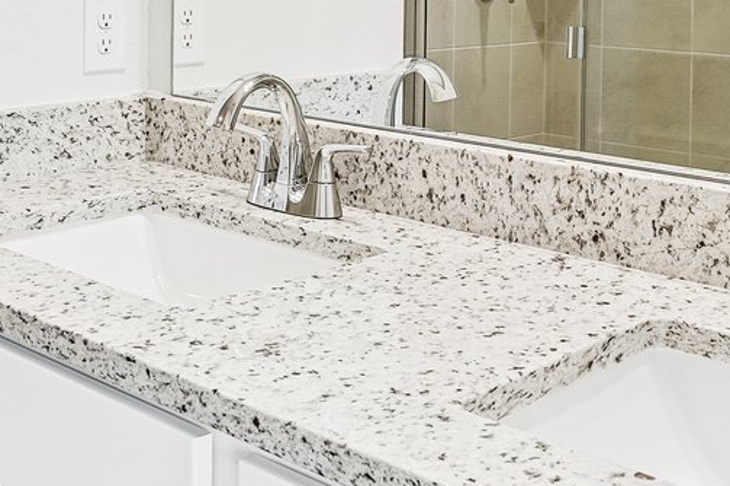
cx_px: 299
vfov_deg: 22.4
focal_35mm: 57
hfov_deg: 35.0
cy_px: -53
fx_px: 1155
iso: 400
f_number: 8
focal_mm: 14
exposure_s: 1/40
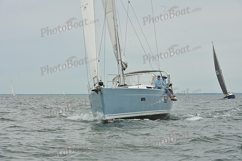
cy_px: 80
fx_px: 807
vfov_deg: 11.4
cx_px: 121
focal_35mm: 120
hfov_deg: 17.1
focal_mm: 120
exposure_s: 1/1000
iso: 320
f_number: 11
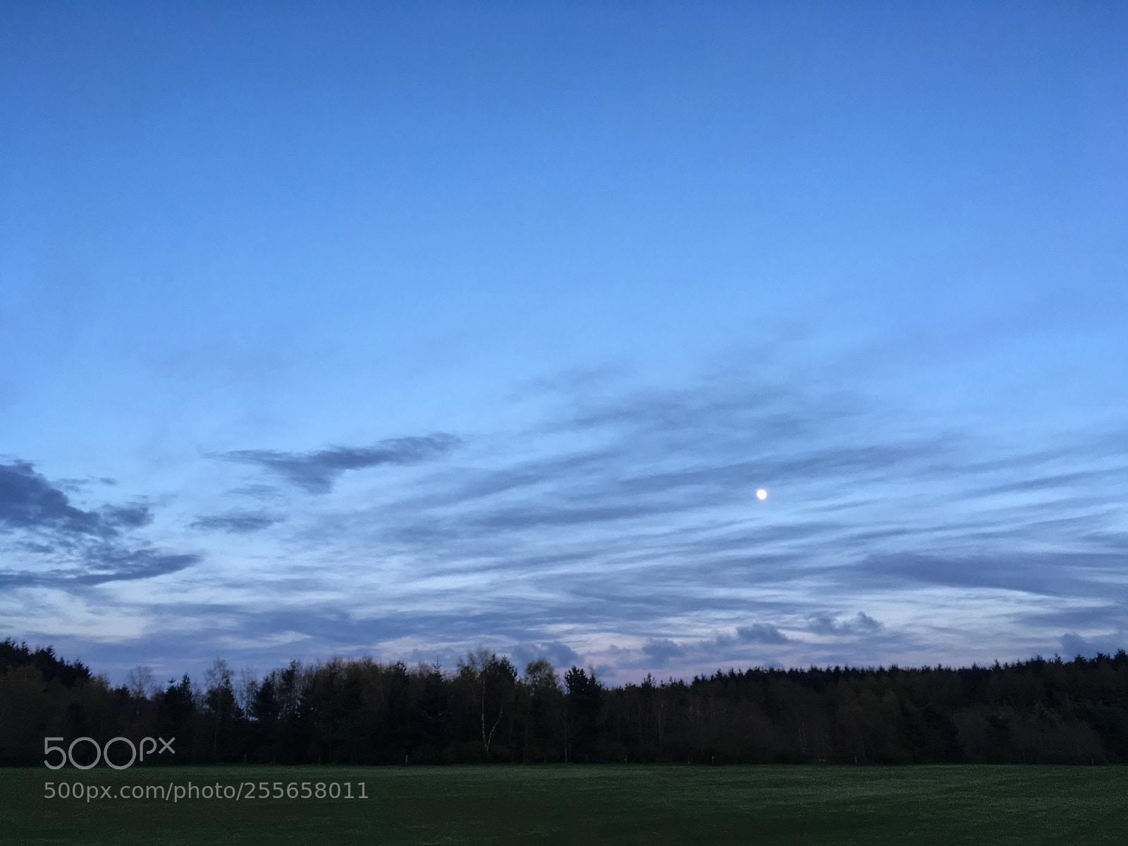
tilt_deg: +18.5
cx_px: 564
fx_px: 945
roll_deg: +0.9
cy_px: 423
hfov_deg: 61.7
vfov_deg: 48.2
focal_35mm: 29
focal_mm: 4.15
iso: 40
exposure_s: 1/100
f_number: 2.2
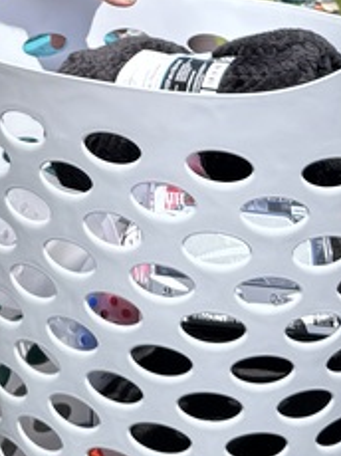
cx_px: -18
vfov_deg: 16.3
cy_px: -287
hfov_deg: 13.6
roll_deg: -0.4
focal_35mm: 107
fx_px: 1408
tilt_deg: -1.0
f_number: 1.78
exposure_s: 1/5348
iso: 80
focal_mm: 6.76
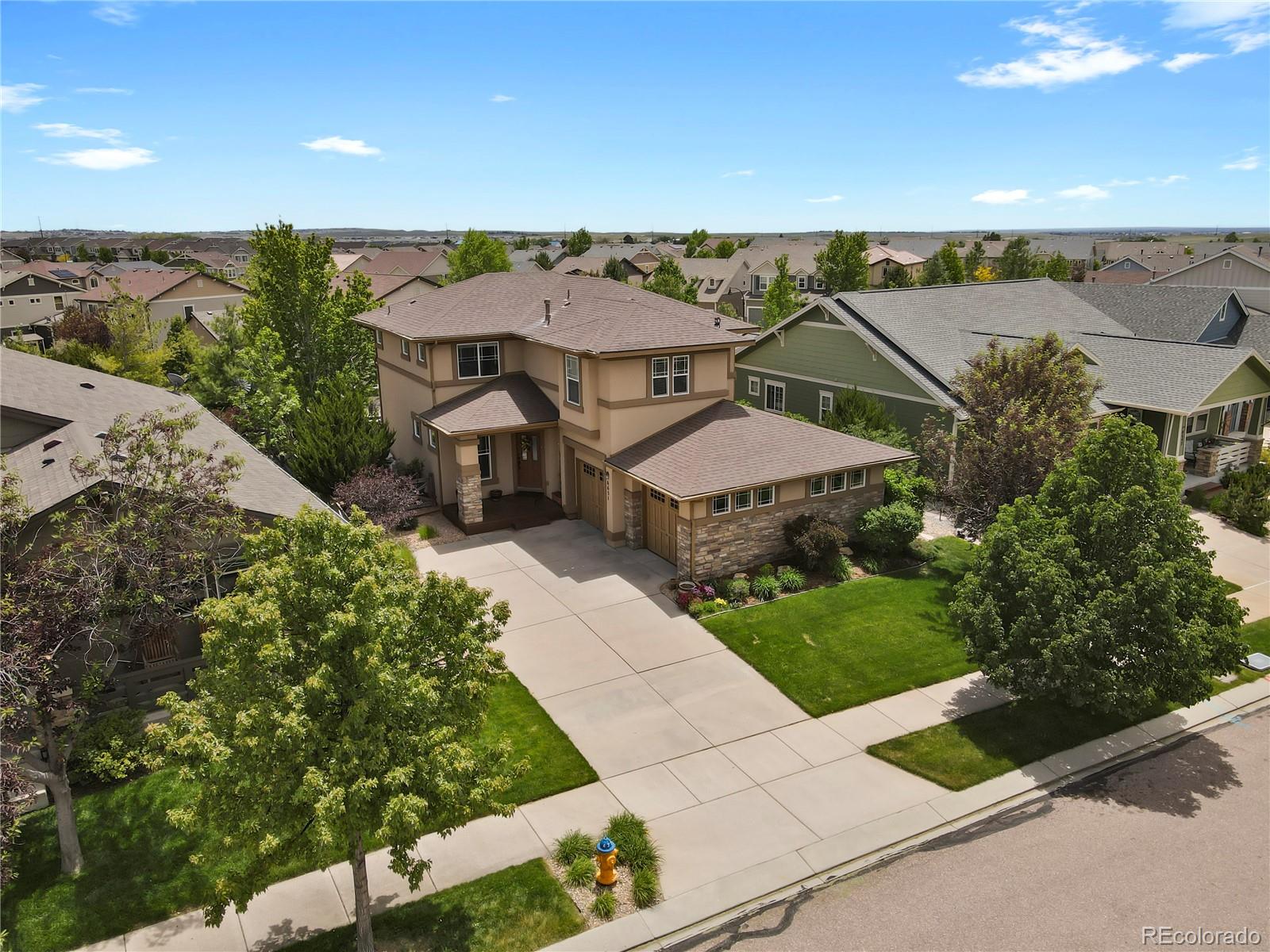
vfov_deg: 56.8
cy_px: 476
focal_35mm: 24
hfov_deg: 71.6
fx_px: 881
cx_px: 635
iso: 100
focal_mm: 4.5
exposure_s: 1/640
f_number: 2.8
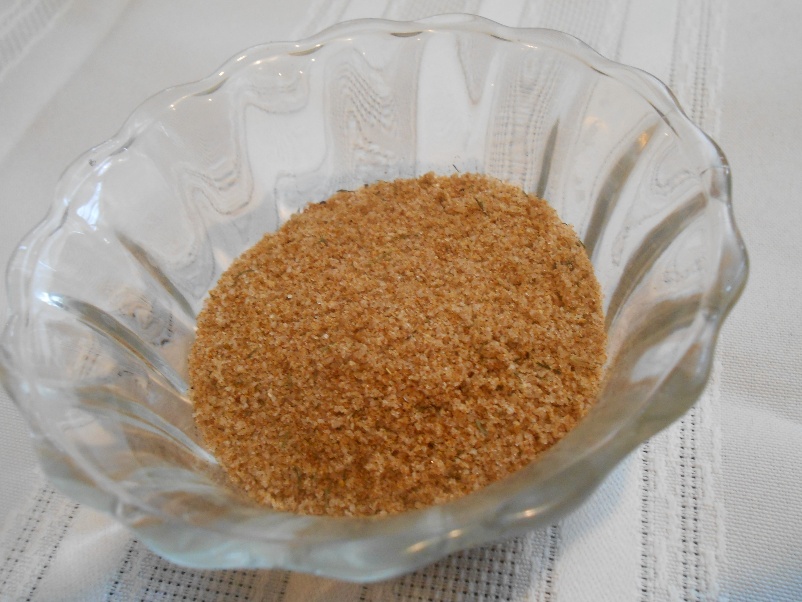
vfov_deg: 45.4
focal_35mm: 31
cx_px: 407
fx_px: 718
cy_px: 306
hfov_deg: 58.3
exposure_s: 1/30
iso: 320
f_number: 3.8
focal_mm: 5.3
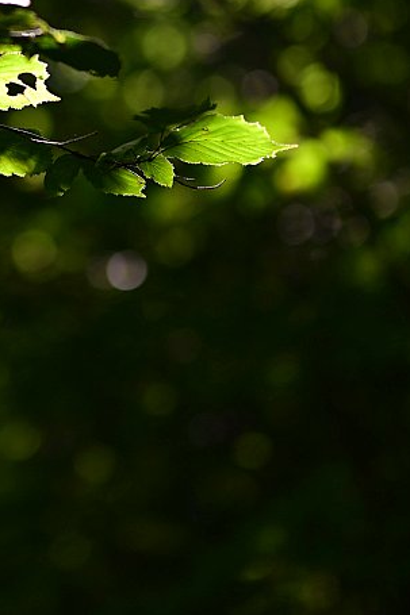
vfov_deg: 15.5
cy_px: 143
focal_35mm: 132
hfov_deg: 10.3
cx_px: -15
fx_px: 2257
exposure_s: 1/1250
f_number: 1.2
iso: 100
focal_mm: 50
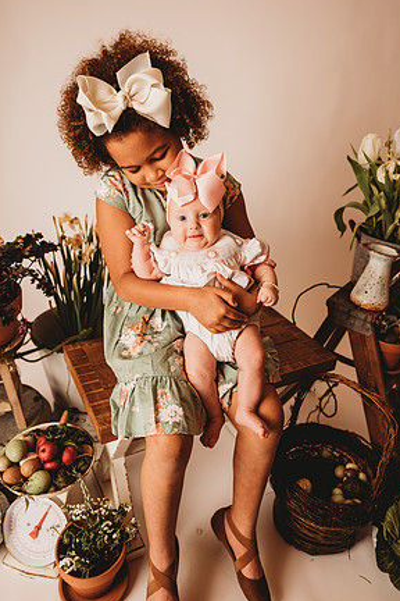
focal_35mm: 25
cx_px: 207
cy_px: 296
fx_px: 417
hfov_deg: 51.3
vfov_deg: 71.5
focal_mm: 24
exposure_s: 1/160
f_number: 2.5
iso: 100
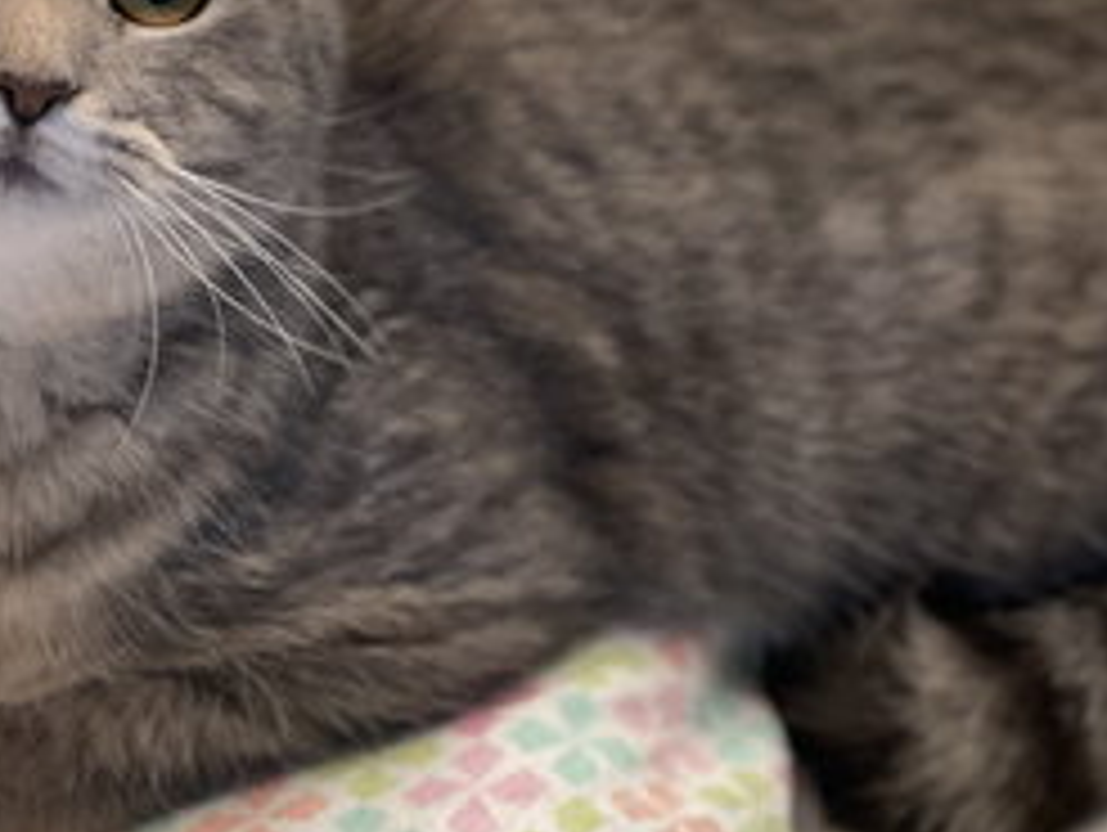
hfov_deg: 15.1
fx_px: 4161
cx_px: 441
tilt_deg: -33.1
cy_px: 250
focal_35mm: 130
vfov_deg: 11.4
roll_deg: -2.3
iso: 200
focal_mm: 7.5
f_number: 2.2
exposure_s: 1/40
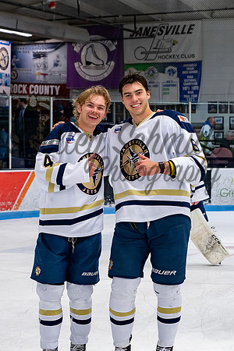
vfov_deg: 17.2
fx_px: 1160
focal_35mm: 119
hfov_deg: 11.5
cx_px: 112
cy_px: 165
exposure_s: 1/250
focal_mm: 50
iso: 400
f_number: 4
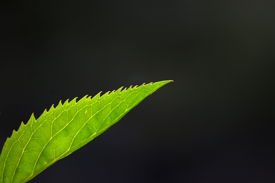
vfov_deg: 3.1
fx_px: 3437
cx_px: 138
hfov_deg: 4.6
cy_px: 92
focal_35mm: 450
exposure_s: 1/160
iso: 200
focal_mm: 300
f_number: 5.6
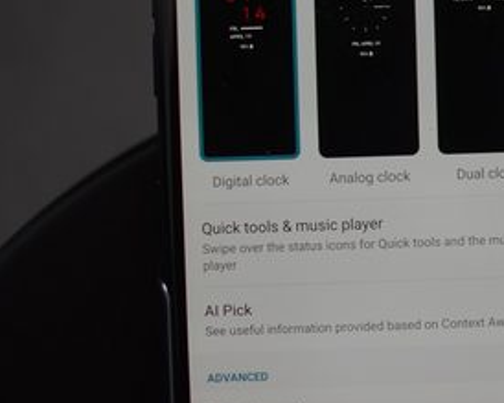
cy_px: 98
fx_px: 1927
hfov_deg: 14.8
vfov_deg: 11.9
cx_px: 381
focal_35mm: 129
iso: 160
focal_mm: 35
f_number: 1.8
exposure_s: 1/125
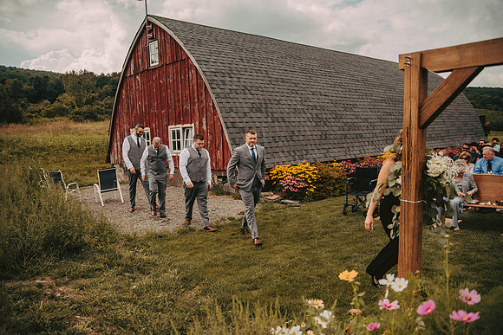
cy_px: 168
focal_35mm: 28
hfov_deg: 65.5
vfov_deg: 46.4
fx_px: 391
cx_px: 252
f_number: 2.8
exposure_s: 1/2000
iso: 320
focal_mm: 28
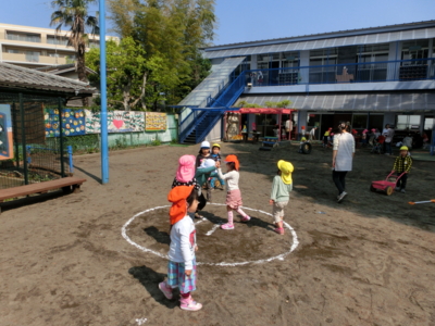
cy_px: 163
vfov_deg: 56.8
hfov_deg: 71.6
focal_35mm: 24
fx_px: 302
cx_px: 218
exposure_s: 1/250
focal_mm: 4.24
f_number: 7.9
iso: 80
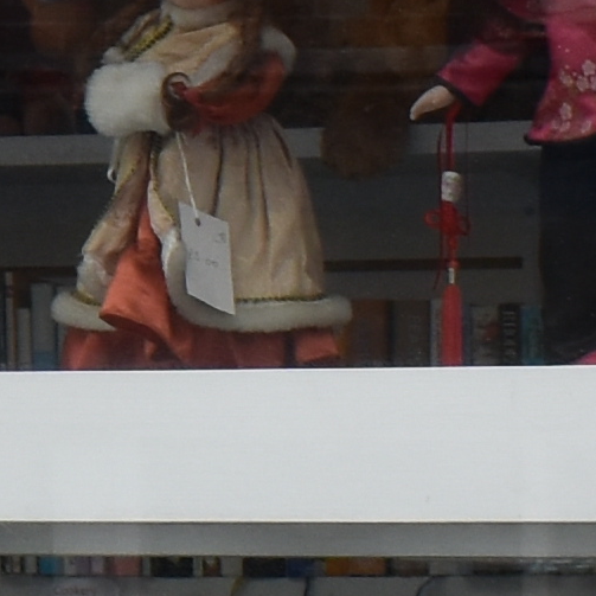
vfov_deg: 5.7
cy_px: -109
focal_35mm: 304
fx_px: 5922
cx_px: -979
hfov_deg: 5.5
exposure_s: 1/250
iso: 220
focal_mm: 20
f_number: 5.6
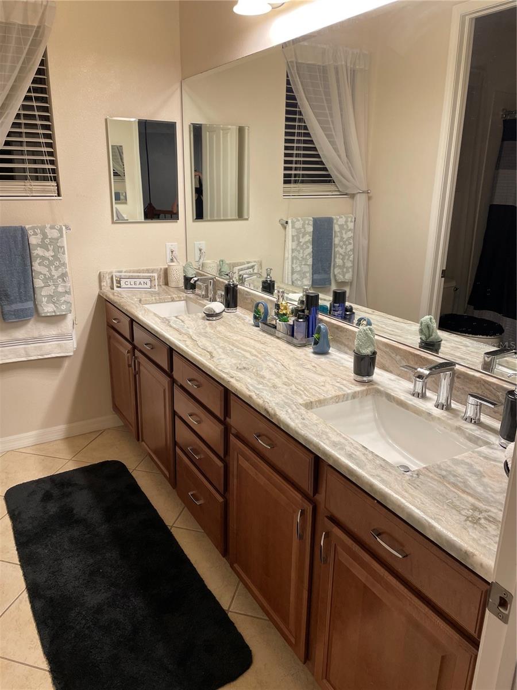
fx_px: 518
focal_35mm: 26
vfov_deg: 67.3
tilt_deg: -16.1
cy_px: 345
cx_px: 258
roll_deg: -0.8
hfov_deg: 53.1
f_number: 1.6
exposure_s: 1/60
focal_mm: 4.2
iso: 64
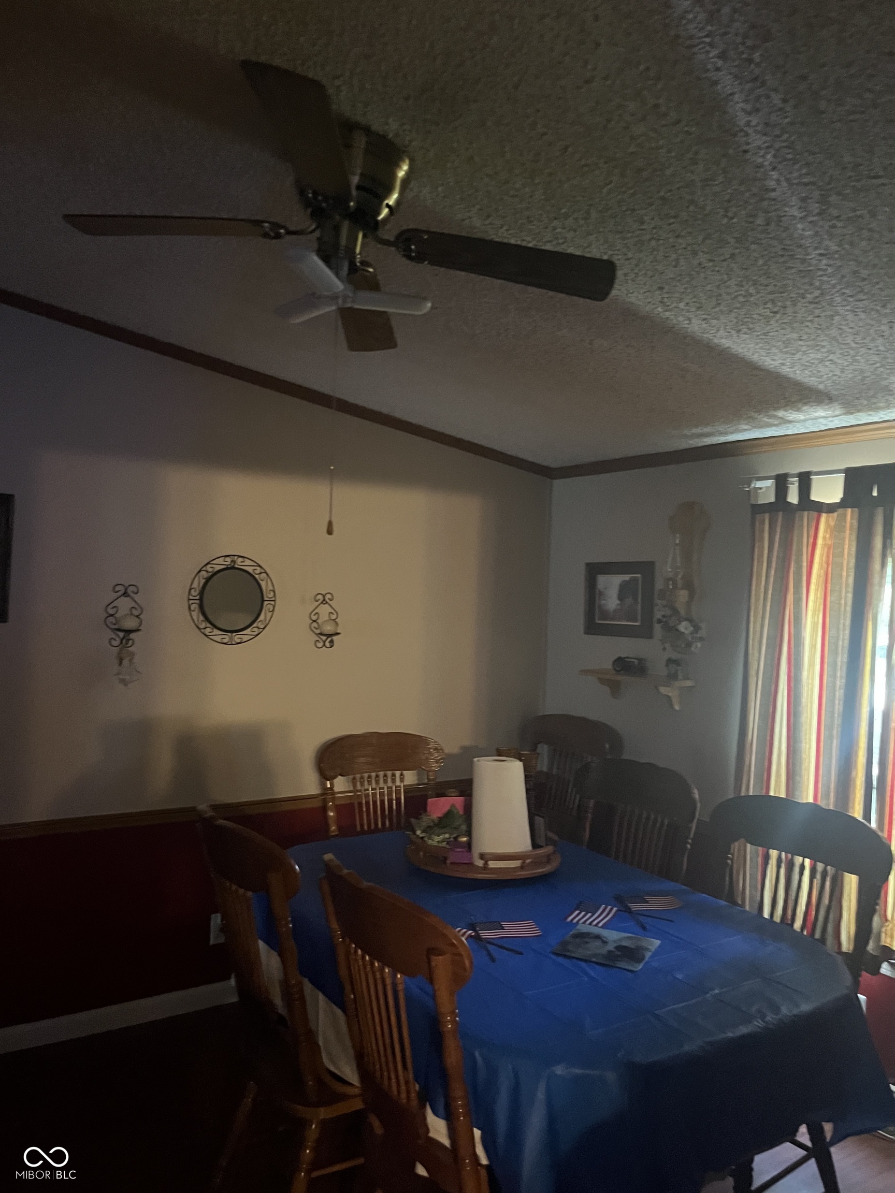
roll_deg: -1.8
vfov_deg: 67.3
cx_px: 448
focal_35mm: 26
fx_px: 896
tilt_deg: -1.7
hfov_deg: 53.1
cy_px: 596
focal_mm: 5.1
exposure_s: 1/30
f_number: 1.6
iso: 800
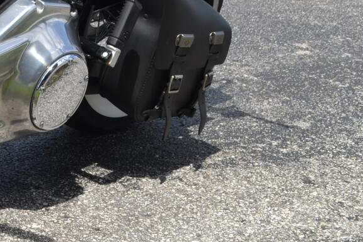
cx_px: -187
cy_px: -89
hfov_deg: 15.1
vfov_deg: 10.7
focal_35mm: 125
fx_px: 1260
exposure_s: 1/200
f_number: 7.1
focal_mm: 24
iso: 100
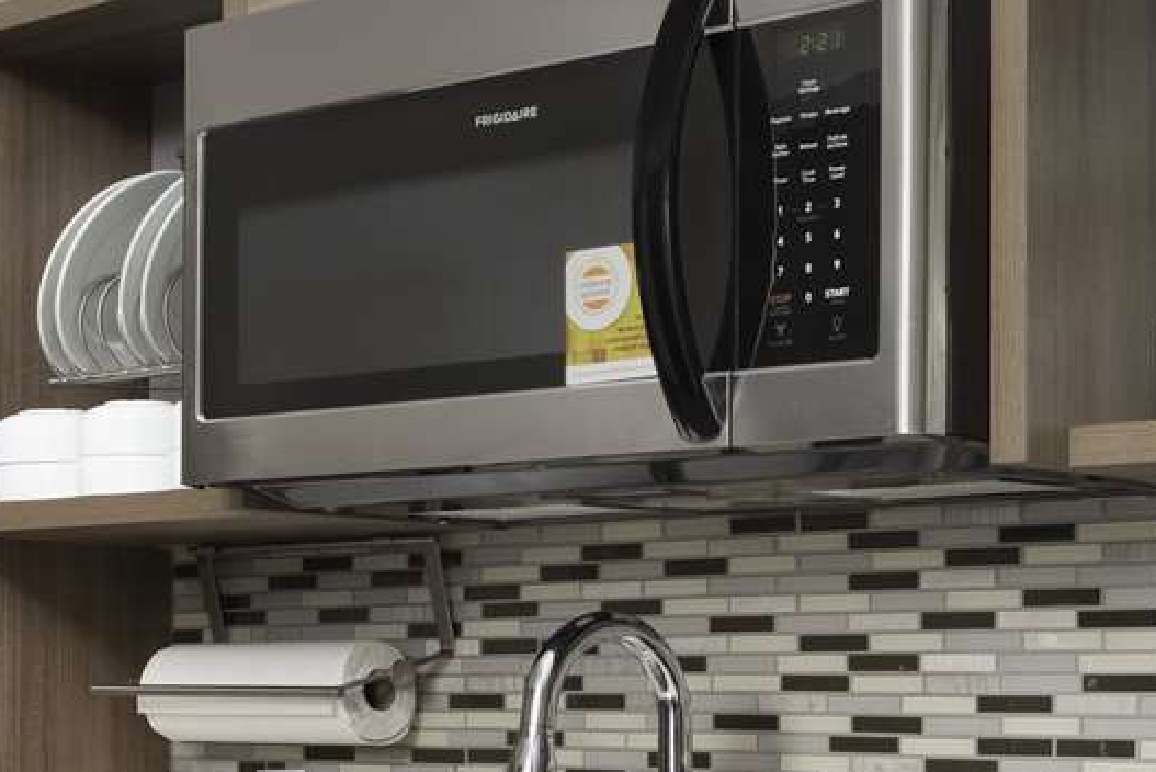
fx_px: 2924
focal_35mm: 91
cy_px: 849
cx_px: 439
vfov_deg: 14.7
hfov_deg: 22.3
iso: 400
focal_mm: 32
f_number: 11
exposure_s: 1/160
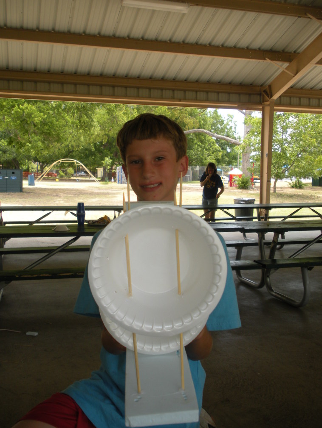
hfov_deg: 37.7
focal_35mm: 38
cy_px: 218
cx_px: 156
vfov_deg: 49.0
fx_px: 471
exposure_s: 1/149
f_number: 3.5
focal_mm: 6.3
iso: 64
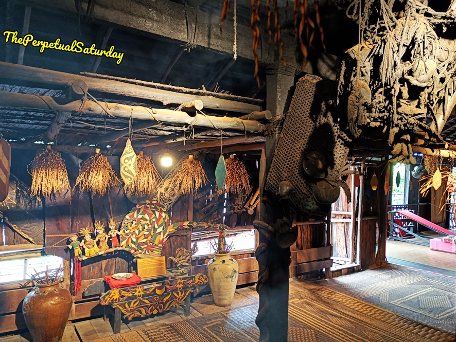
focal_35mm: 26
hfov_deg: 67.3
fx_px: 343
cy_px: 177
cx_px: 237
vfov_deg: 53.1
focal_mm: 5.59
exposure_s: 1/50
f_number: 1.8
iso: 500
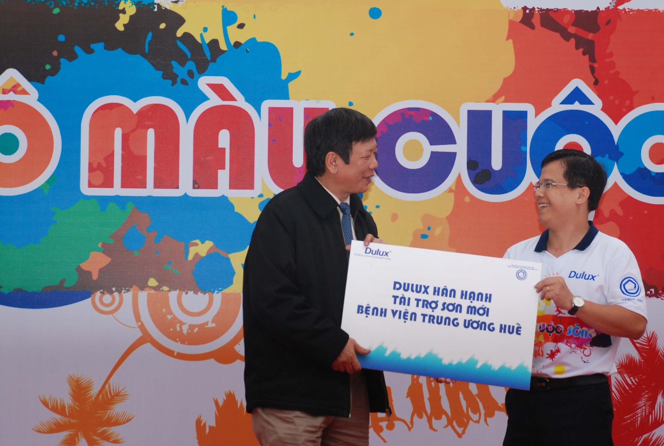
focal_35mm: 137
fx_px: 2532
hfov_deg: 14.9
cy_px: 212
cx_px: 366
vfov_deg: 10.1
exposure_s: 1/400
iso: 400
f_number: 5.6
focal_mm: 70
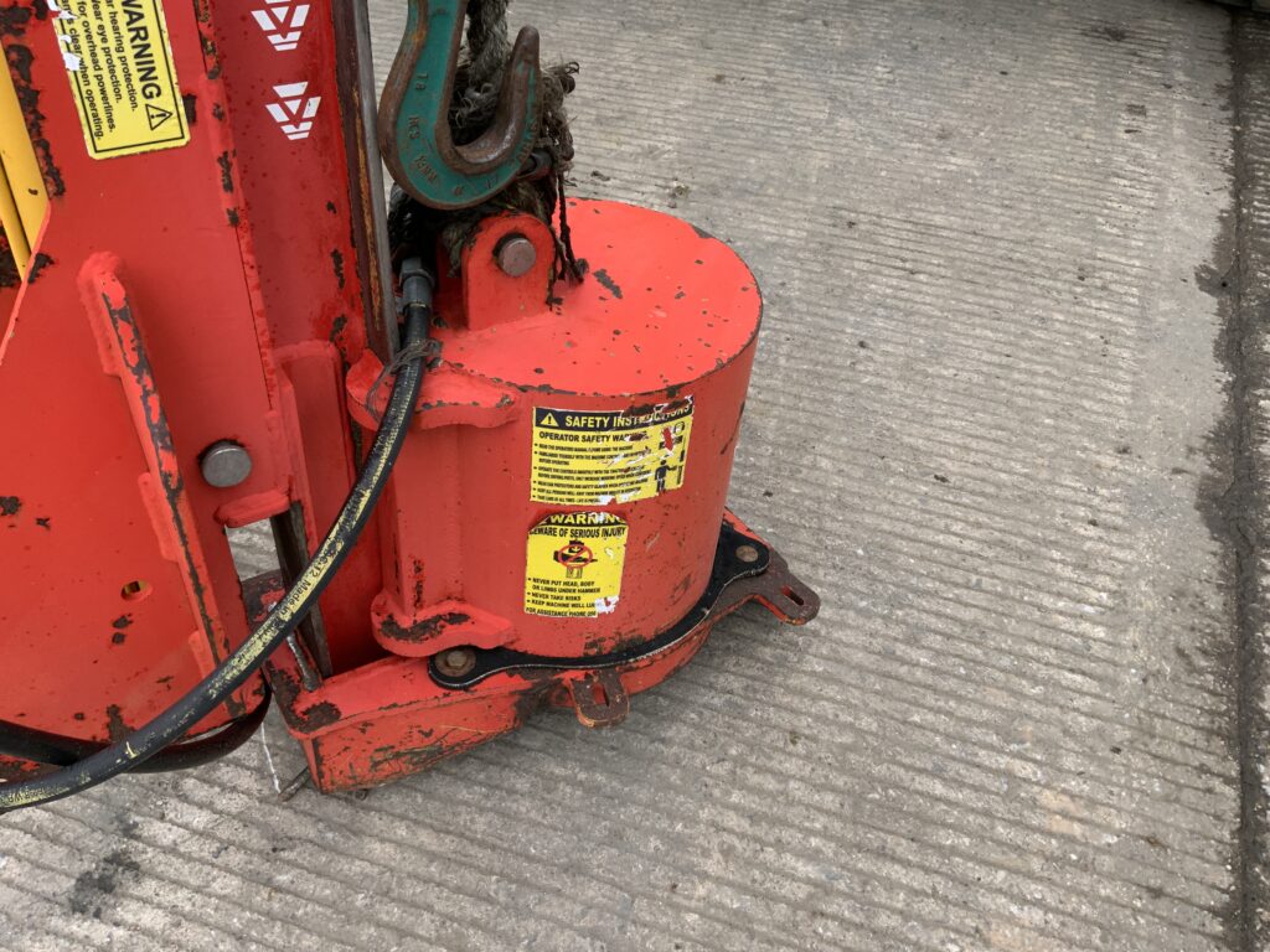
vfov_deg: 48.2
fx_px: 1064
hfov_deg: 61.7
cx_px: 635
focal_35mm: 29
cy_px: 476
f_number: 1.8
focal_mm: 3
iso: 16
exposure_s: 1/635
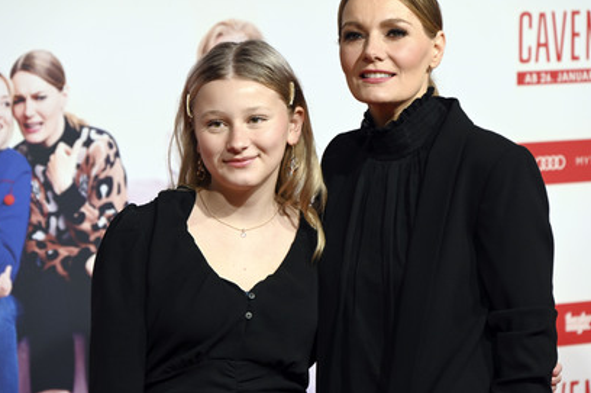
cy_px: 178
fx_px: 2902
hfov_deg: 11.6
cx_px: 306
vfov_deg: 7.7
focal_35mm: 177
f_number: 6.3
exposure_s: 1/200
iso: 1250
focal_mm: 160
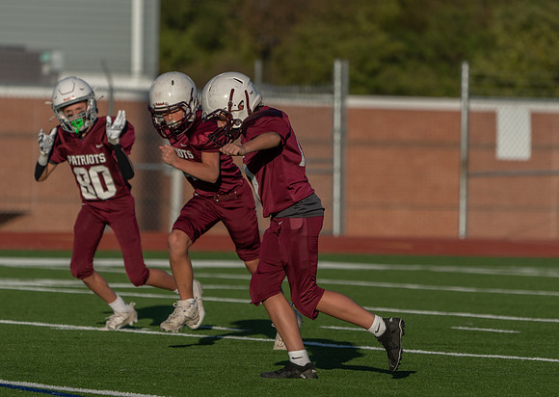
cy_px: 210
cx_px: 318
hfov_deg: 4.7
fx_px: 6769
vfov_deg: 3.4
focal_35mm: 427
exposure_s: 1/1250
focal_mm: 318
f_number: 5.6
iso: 125
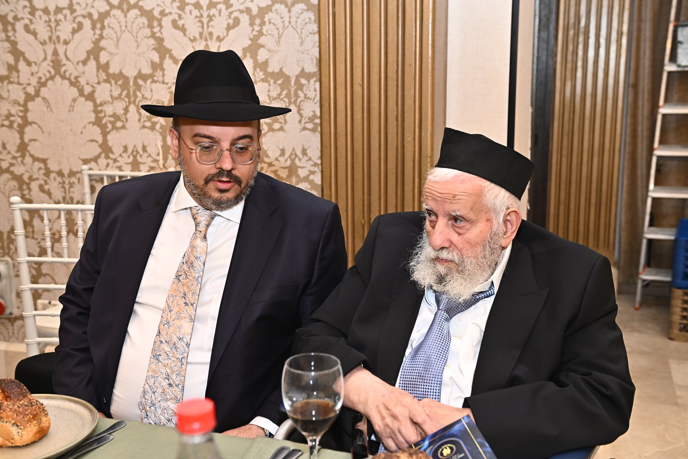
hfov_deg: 48.5
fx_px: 764
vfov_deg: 33.4
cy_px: 230
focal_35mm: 40
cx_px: 344
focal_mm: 40
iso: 1250
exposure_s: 1/200
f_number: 4.5
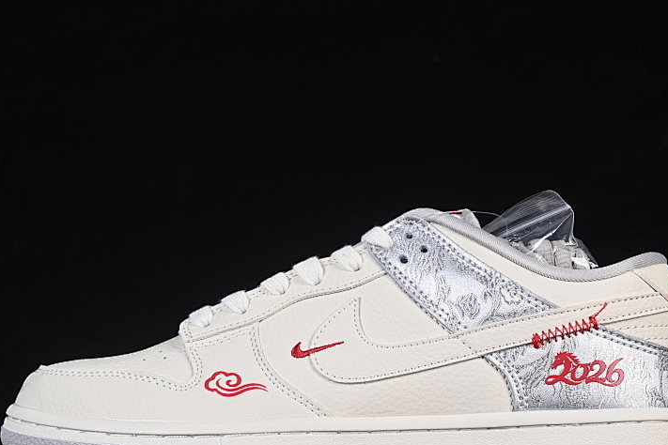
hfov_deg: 17.9
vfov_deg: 12.0
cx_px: 347
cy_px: 278
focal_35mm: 114
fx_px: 2115
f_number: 8
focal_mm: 50
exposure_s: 1/80
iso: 160
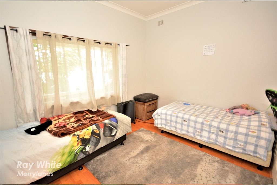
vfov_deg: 77.5
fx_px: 116
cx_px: 138
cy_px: 92
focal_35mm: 15
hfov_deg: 100.3
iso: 220
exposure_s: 1/60
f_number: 4
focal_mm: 10
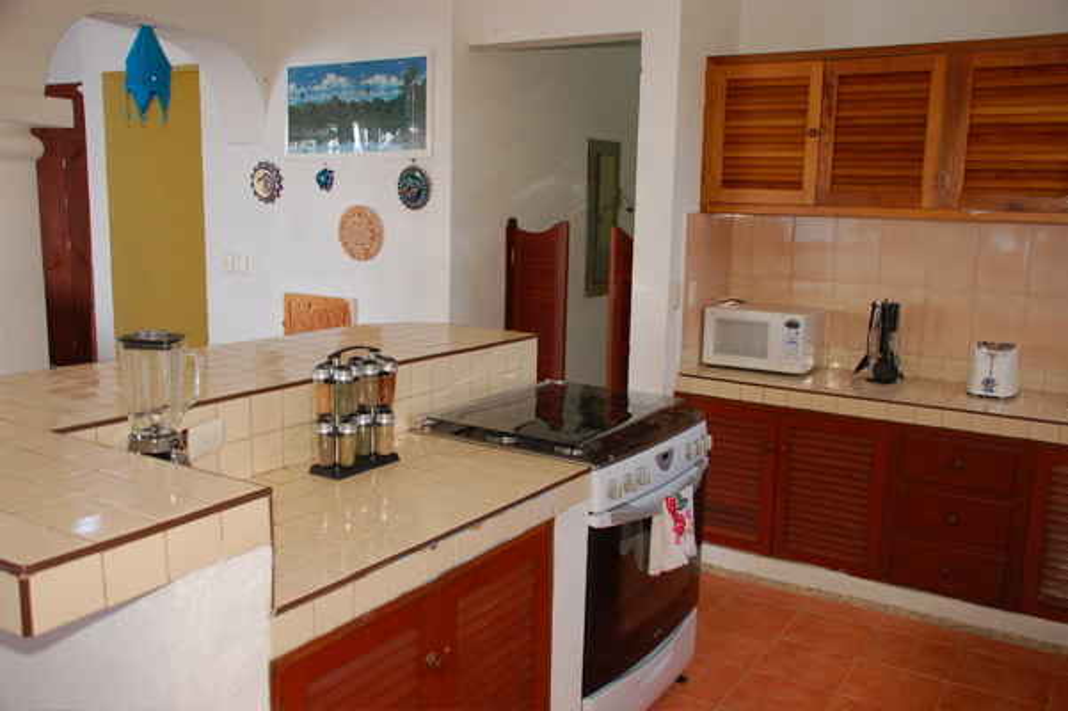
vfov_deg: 39.9
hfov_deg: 57.2
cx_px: 534
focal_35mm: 33
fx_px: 978
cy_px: 356
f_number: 4
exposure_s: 1/60
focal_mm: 22
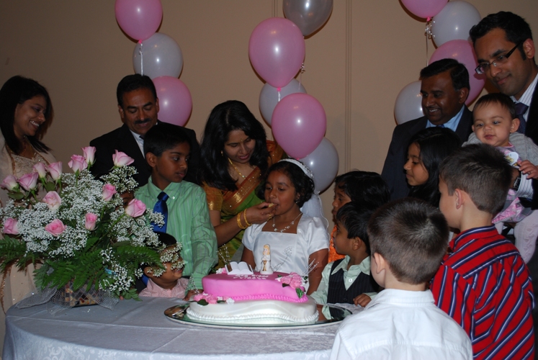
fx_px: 673
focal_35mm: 45
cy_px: 180
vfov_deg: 29.9
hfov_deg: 43.6
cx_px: 269
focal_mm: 30
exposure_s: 1/60
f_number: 4.8
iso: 200
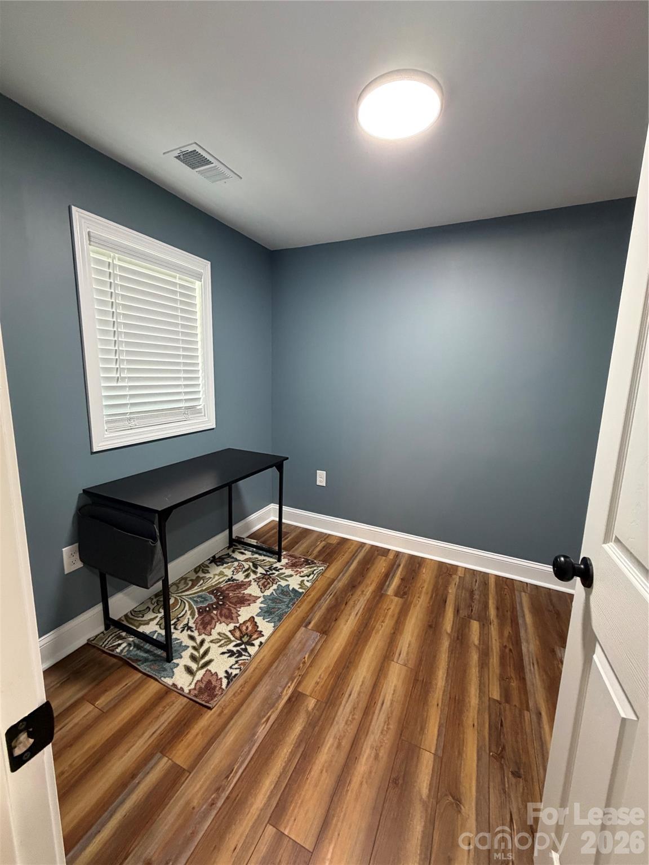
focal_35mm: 14
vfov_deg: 102.1
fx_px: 350
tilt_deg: -9.1
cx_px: 324
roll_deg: -1.4
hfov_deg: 85.7
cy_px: 432
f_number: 2.2
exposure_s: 1/60
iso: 320
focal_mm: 2.22
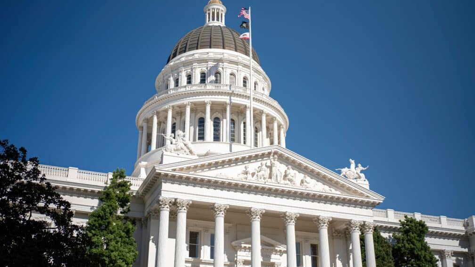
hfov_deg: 42.9
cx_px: 241
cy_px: 123
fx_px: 605
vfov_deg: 24.9
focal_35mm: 48
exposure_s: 1/50
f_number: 2.8
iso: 100
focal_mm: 45
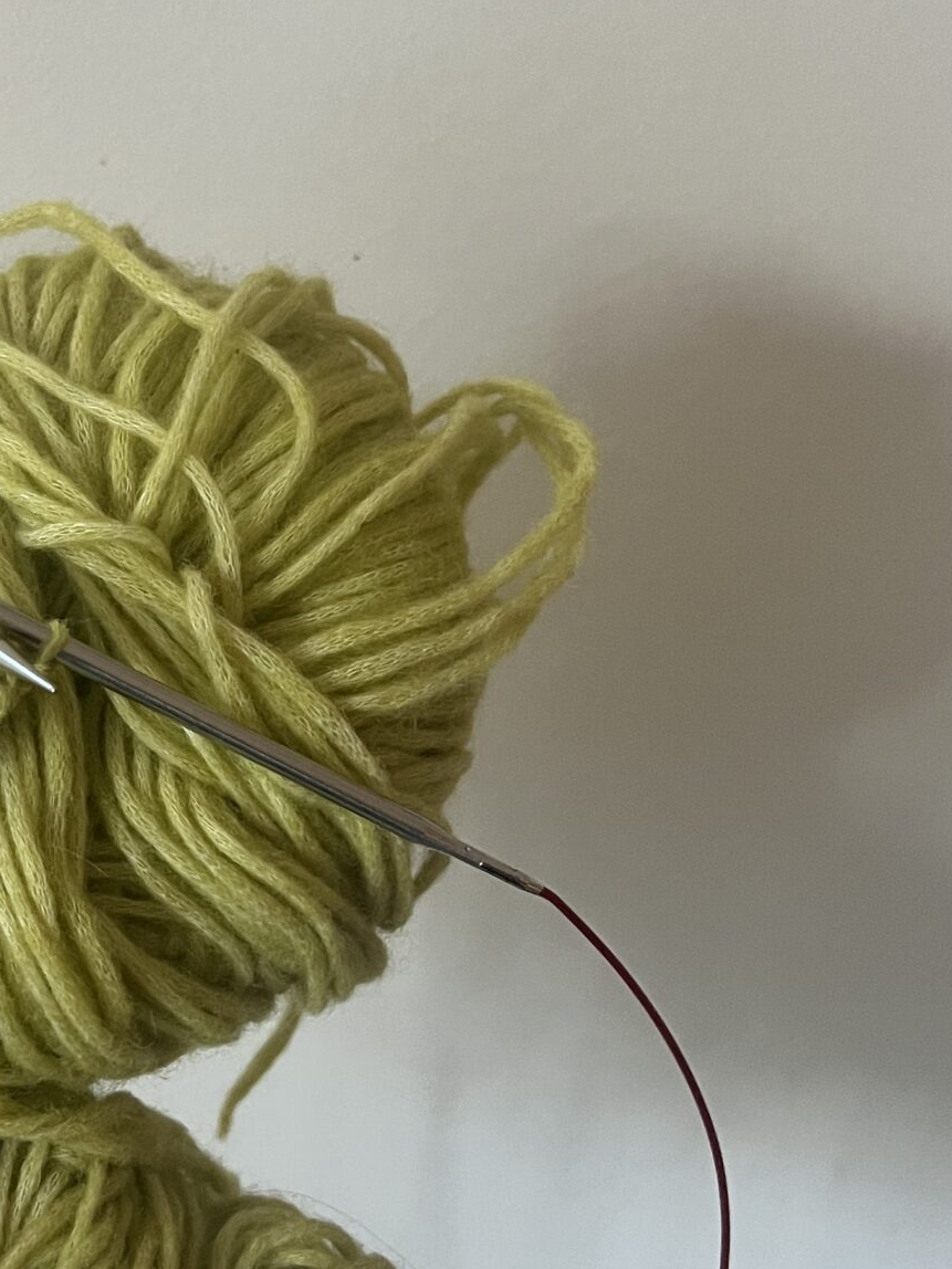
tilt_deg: -30.6
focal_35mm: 58
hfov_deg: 24.5
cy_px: 595
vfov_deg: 33.2
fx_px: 2127
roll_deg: -0.3
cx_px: 82
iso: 400
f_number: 1.5
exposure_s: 1/60
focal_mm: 5.7
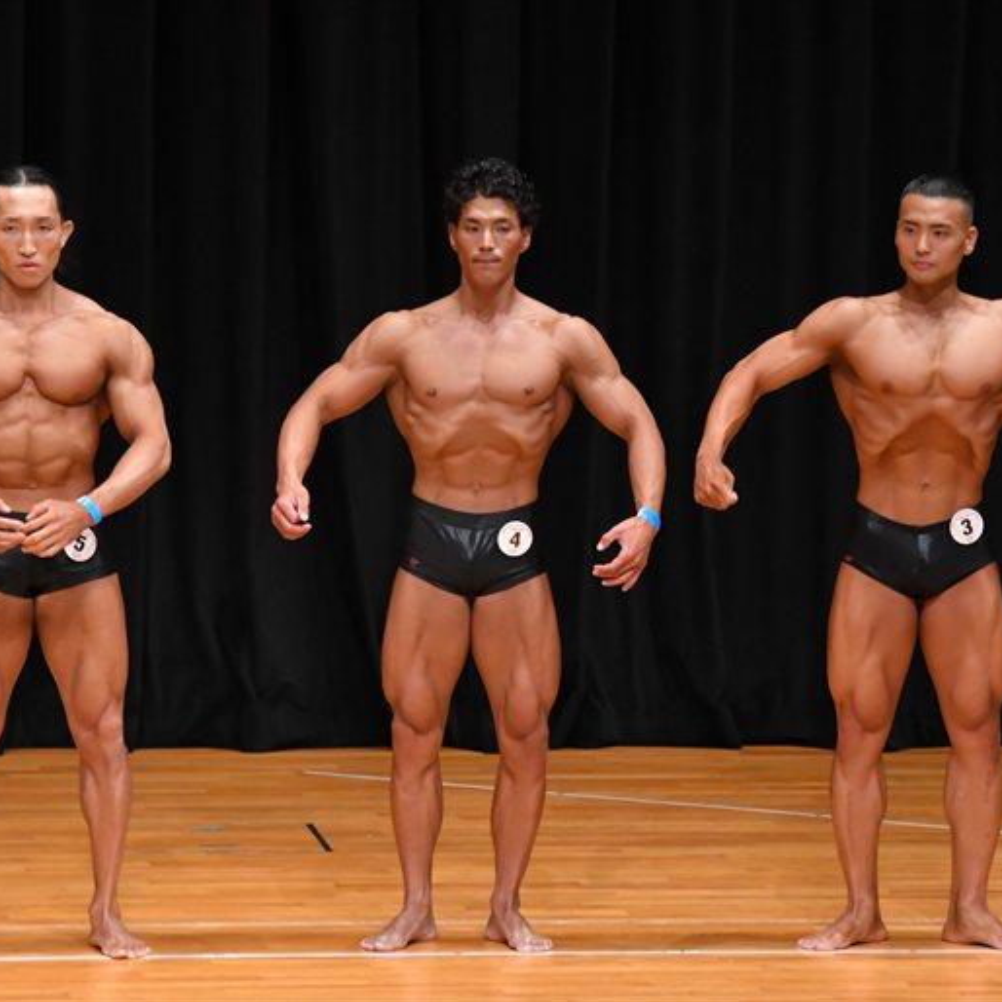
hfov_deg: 5.1
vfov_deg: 5.1
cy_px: 501
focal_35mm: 346
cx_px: 652
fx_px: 11331
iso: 4000
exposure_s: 1/400
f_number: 5.6
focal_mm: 180
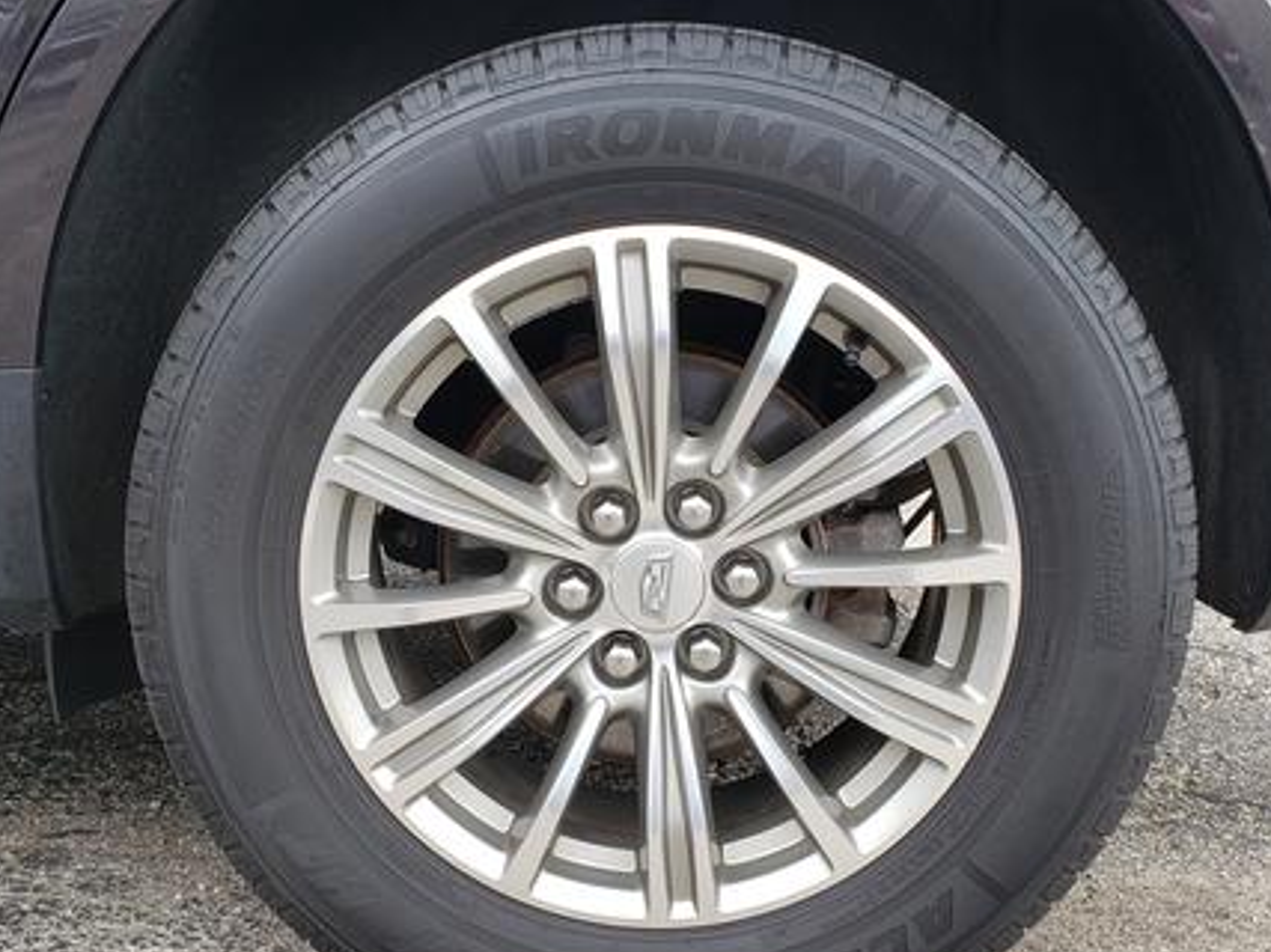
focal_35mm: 39
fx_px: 1432
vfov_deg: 36.7
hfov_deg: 47.9
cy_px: 568
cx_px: 643
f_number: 2.4
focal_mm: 4.3
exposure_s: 1/147
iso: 50
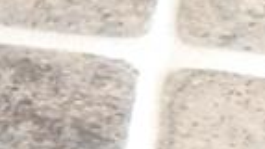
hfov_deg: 9.4
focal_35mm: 180
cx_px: -537
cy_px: 261
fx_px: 1263
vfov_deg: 6.6
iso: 400
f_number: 3
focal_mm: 4
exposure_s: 1/15
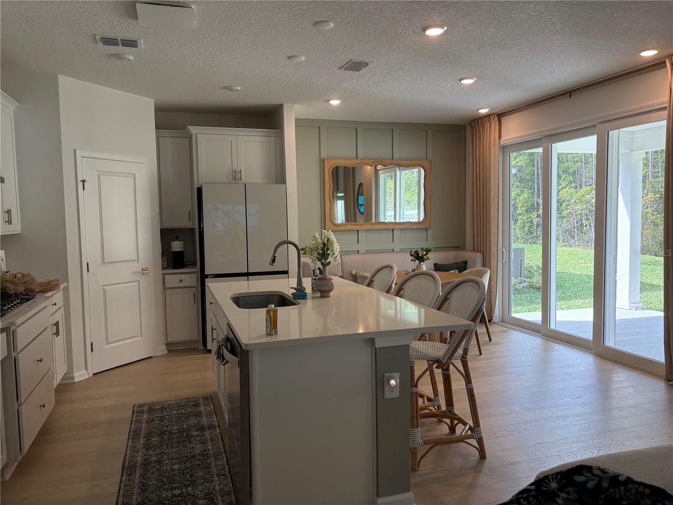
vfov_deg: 53.1
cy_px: 252
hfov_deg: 67.3
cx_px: 336
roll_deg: +0.9
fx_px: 505
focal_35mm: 26
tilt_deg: -2.4
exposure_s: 1/223
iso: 100
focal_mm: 5.96
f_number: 1.6
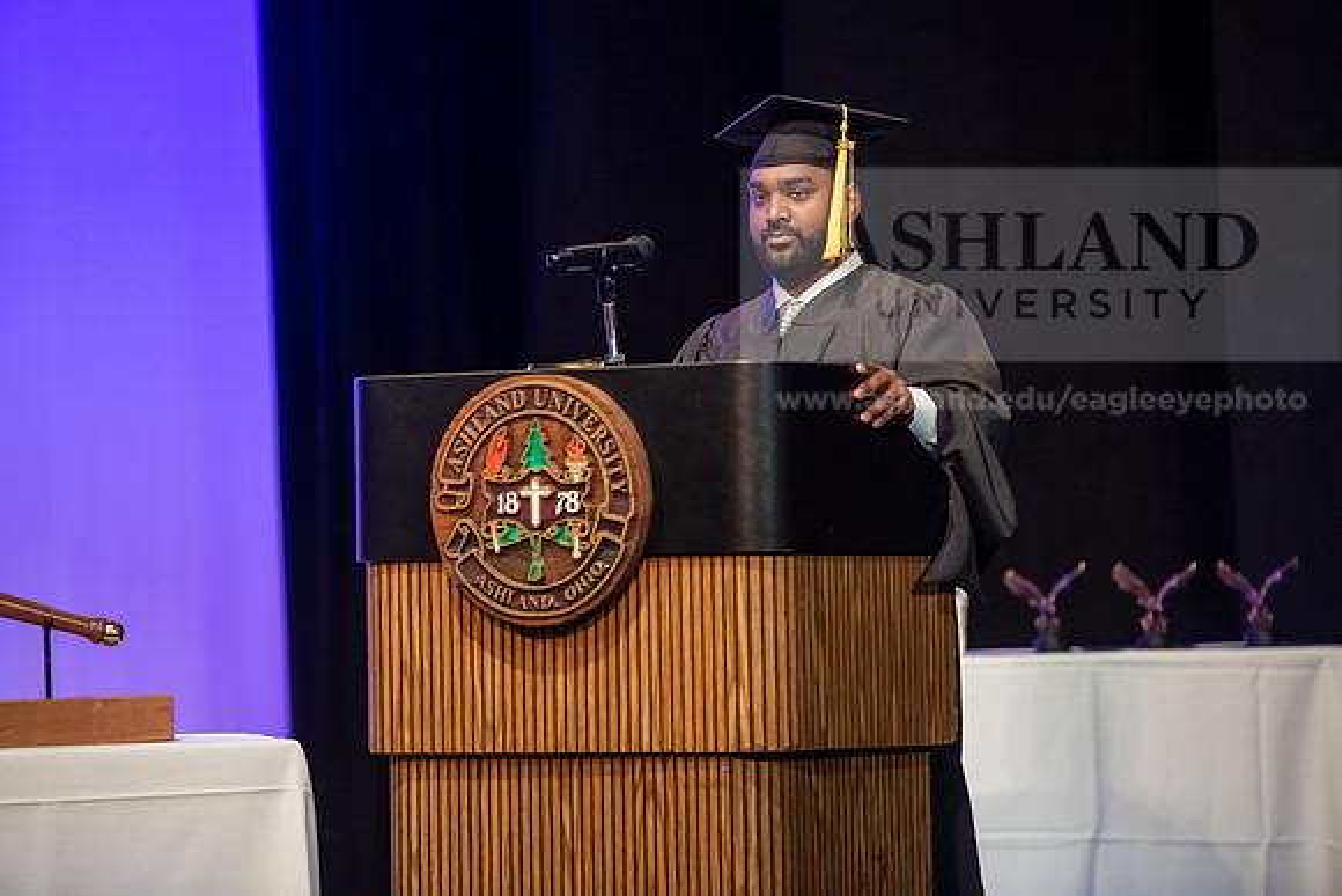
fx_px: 5966
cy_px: 448
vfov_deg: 8.6
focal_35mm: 160
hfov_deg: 12.8
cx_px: 671
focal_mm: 160
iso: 4000
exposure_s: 1/200
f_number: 3.2
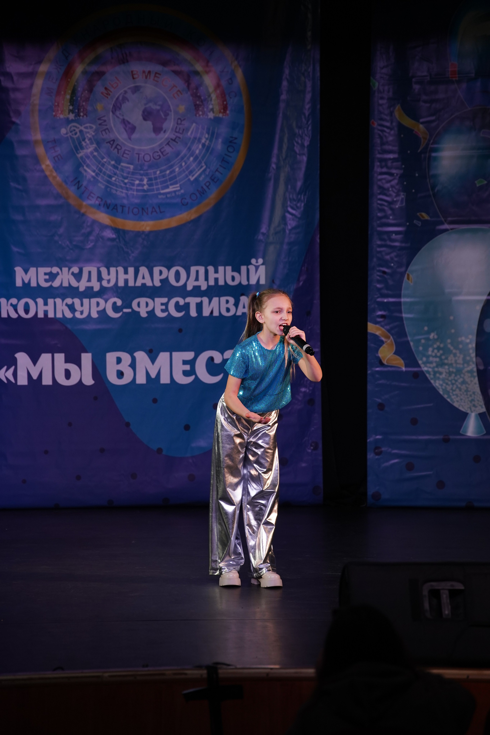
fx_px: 3062
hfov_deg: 9.1
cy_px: 368
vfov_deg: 13.7
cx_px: 245
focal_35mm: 150
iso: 1600
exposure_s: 1/400
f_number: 4
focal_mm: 150
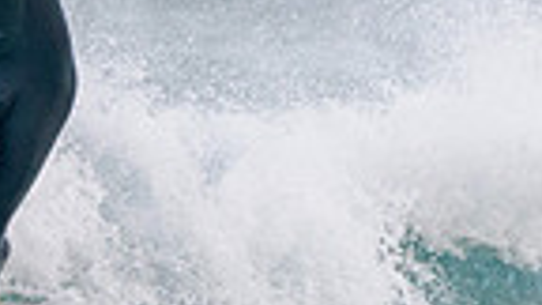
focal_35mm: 2587
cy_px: 316
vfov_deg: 0.5
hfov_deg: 0.8
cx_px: -102
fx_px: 37180
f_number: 5.6
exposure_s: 1/1250
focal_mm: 500
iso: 1000
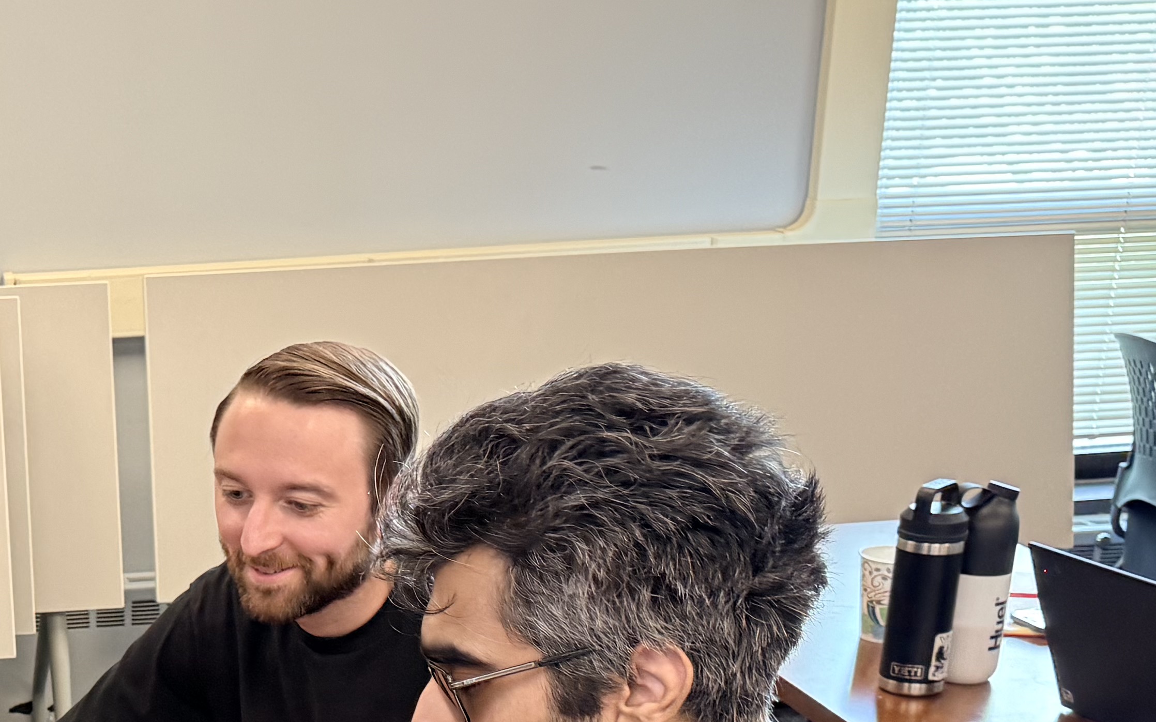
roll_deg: +3.4
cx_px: 29
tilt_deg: -20.5
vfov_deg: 19.1
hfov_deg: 29.6
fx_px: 2048
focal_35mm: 65
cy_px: 808
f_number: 1.78
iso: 200
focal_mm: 6.76
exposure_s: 1/60
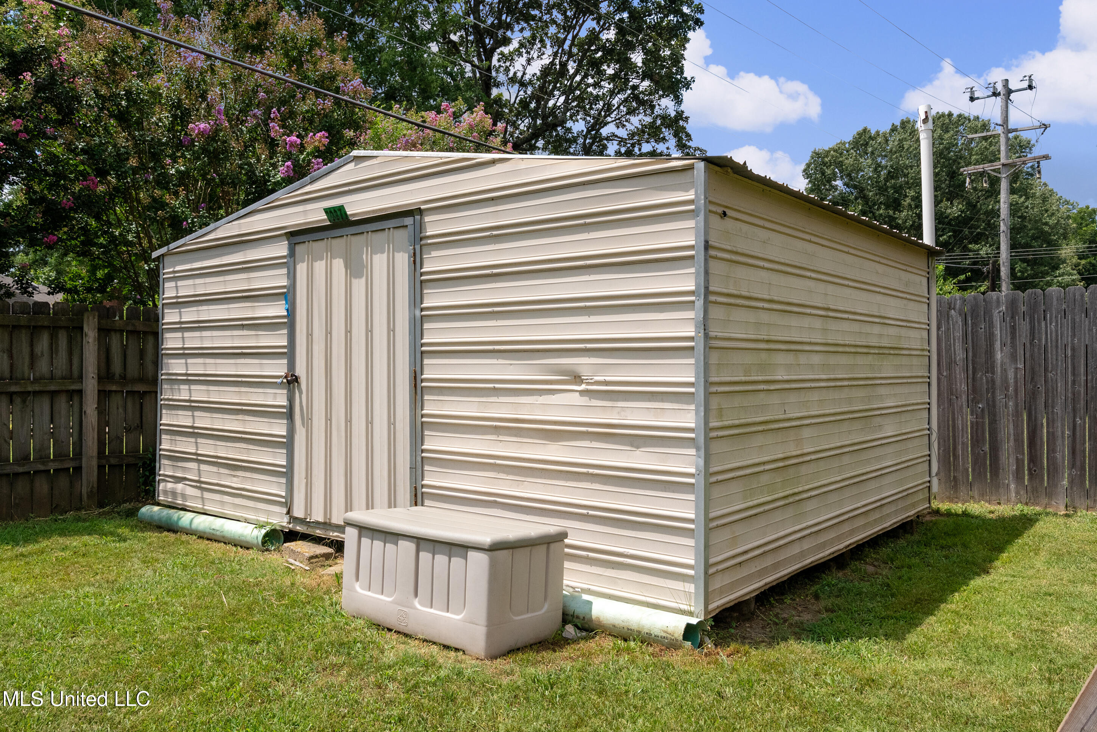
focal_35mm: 26
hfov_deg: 69.4
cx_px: 548
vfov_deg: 49.6
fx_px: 793
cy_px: 366
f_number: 9
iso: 800
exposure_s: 1/2000
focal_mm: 26
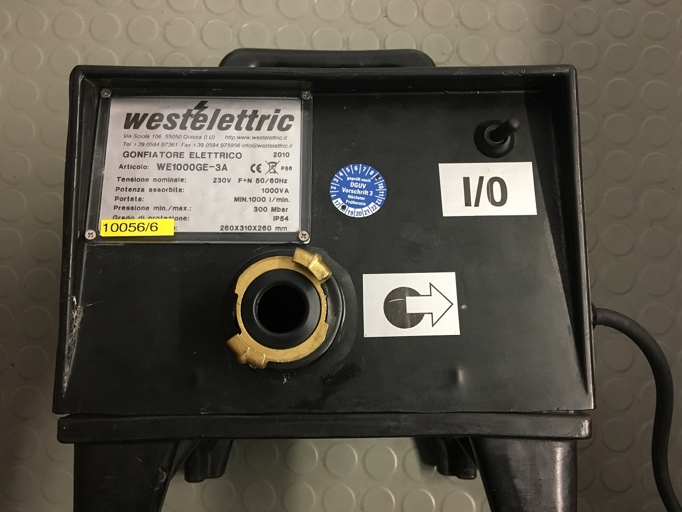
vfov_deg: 48.2
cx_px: 341
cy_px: 256
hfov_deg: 61.6
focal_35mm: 29
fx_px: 571
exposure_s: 1/33
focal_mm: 4.15
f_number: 2.2
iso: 160
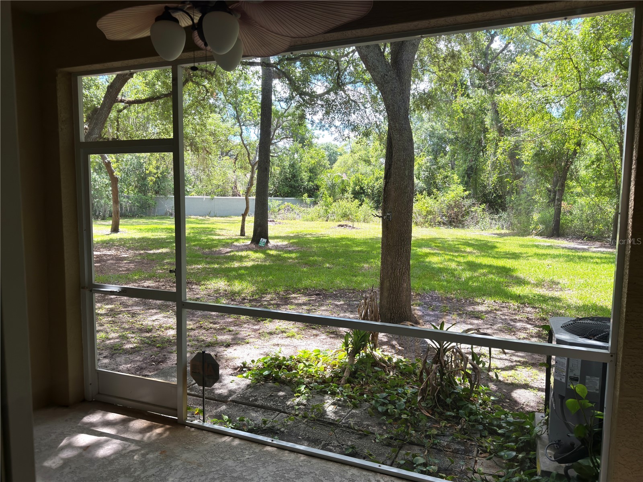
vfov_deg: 56.8
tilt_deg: -5.3
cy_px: 241
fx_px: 446
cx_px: 322
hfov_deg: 71.6
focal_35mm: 24
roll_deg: +0.4
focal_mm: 6.76
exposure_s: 1/584
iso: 64
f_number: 1.78
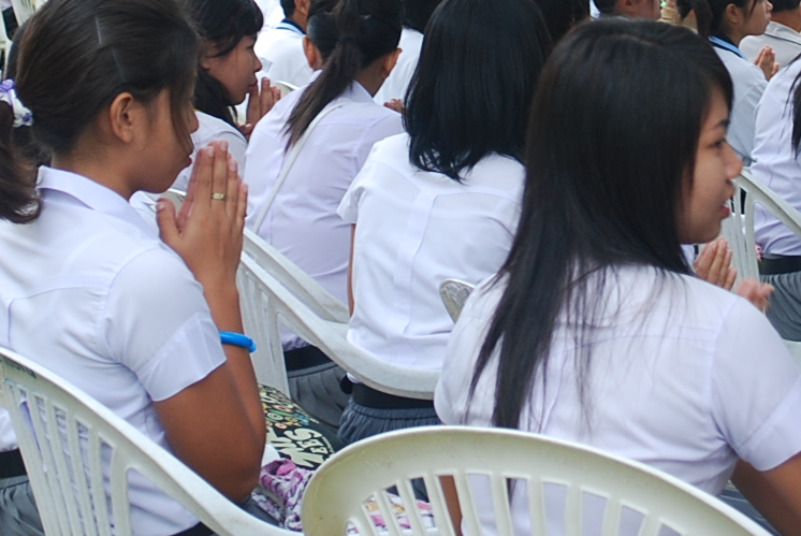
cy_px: -100
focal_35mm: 148
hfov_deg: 13.8
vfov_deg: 9.2
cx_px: 509
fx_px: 3296
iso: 200
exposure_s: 1/40
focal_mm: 38
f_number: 5.3
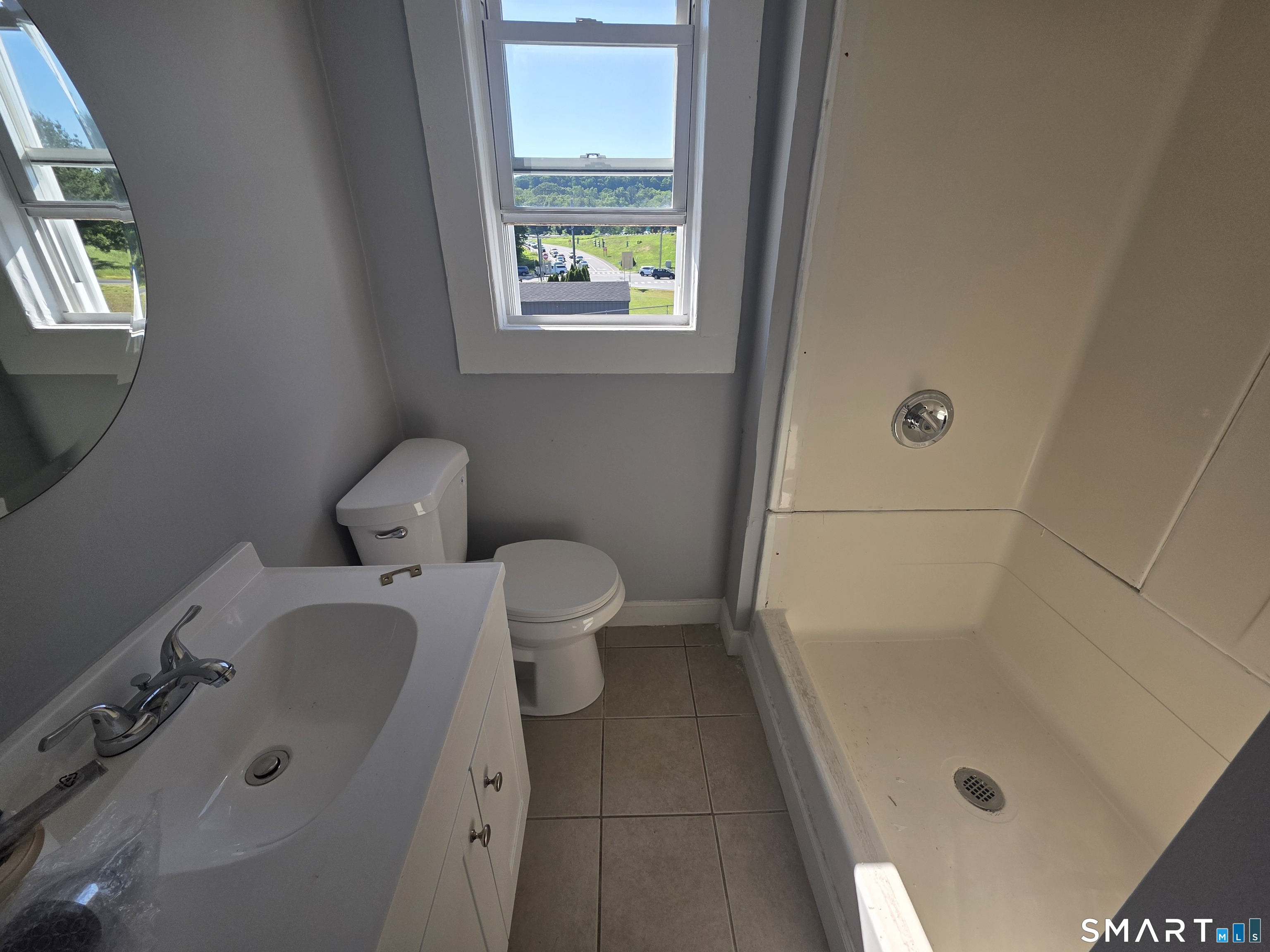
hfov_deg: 106.2
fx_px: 477
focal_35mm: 13
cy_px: 476
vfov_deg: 89.9
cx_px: 635
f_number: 1.9
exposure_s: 1/679
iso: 40
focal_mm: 2.2
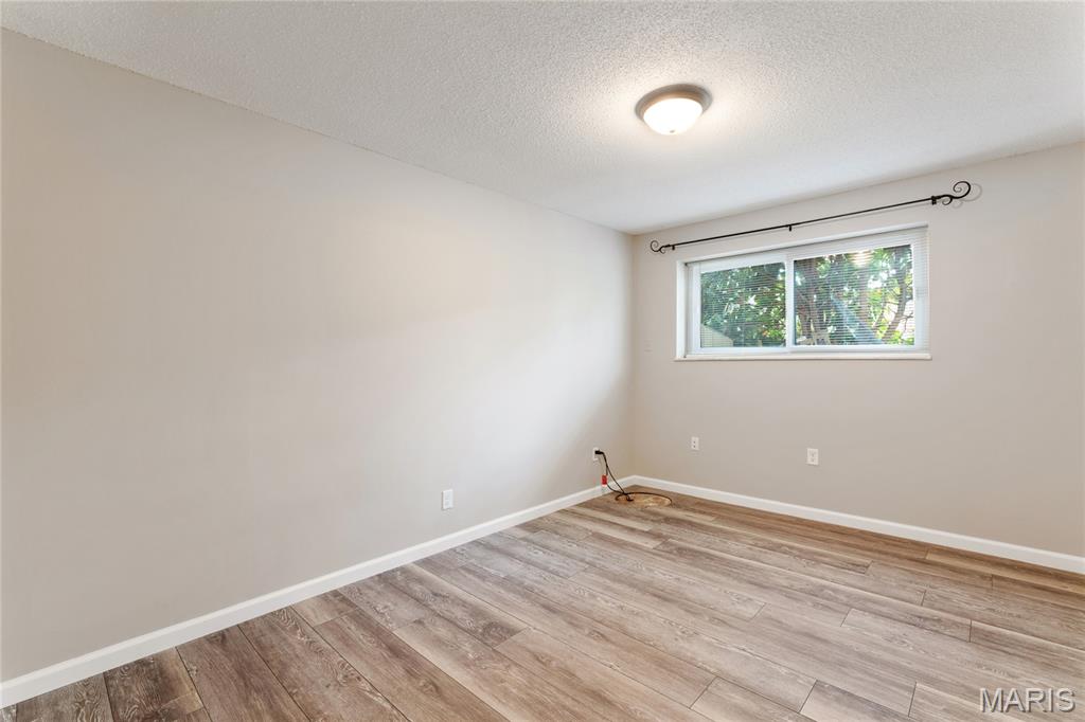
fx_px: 476
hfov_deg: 97.5
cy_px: 361
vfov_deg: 74.4
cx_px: 542
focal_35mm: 16
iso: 320
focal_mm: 15.8
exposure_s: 1/1.25
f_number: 13
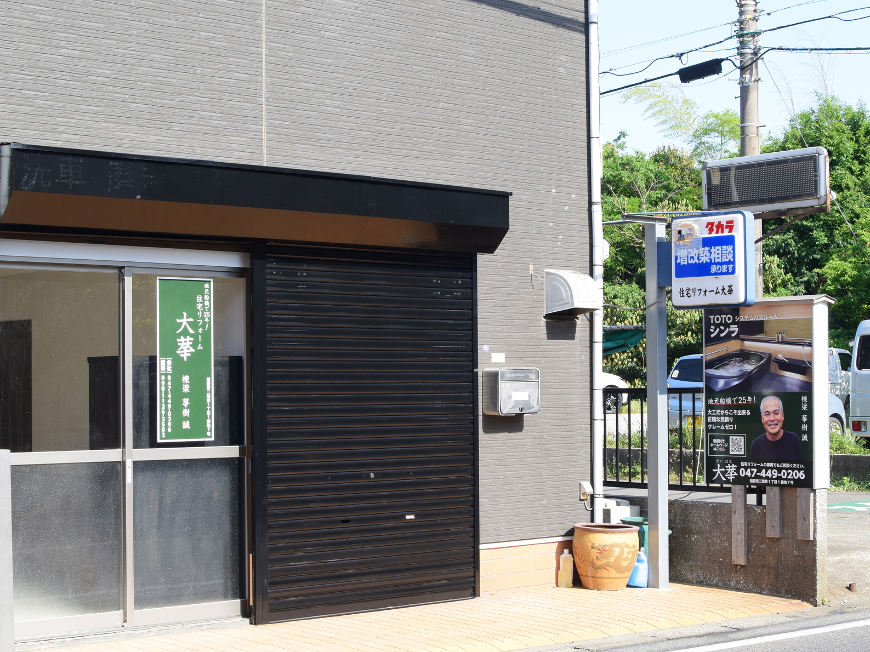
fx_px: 1598
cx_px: 455
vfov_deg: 23.1
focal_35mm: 64
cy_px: 356
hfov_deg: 30.4
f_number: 8
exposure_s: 1/250
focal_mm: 35
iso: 400
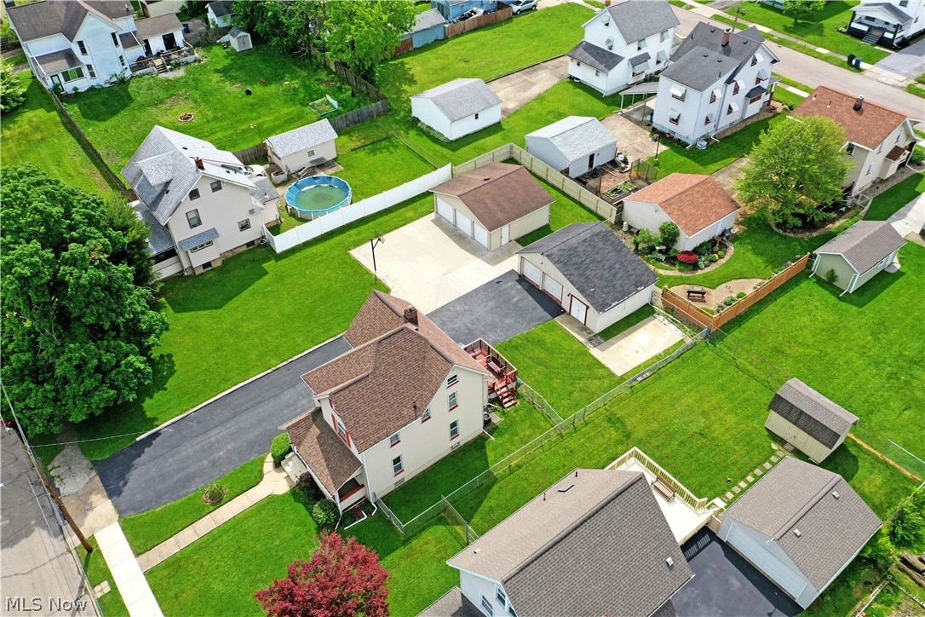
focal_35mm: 28
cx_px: 462
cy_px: 308
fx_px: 719
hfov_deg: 65.5
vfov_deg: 46.4
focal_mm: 10.26
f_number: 5.6
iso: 100
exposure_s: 1/400
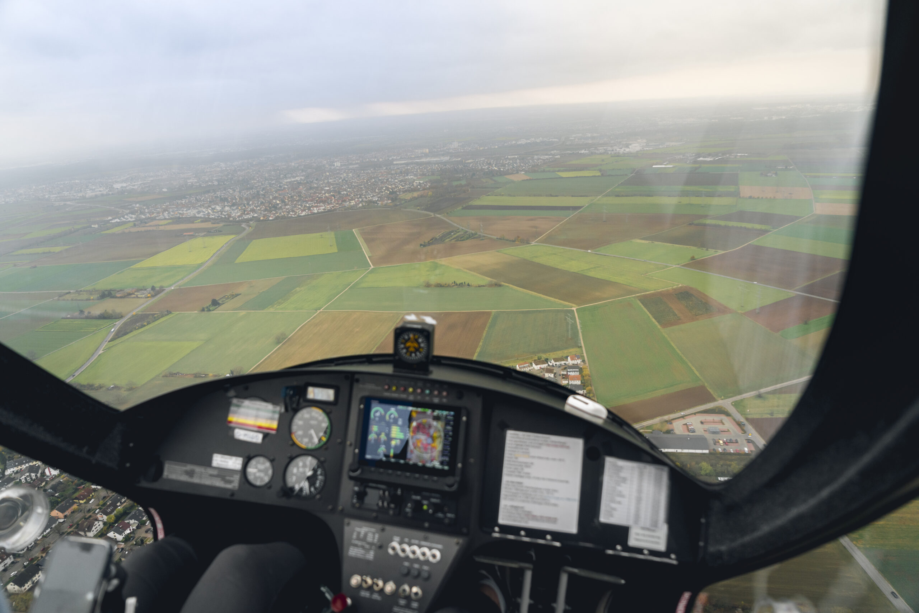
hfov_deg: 73.7
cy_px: 306
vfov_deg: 53.2
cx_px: 460
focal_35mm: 24
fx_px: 613
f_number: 4
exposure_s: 1/400
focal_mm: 24
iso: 800
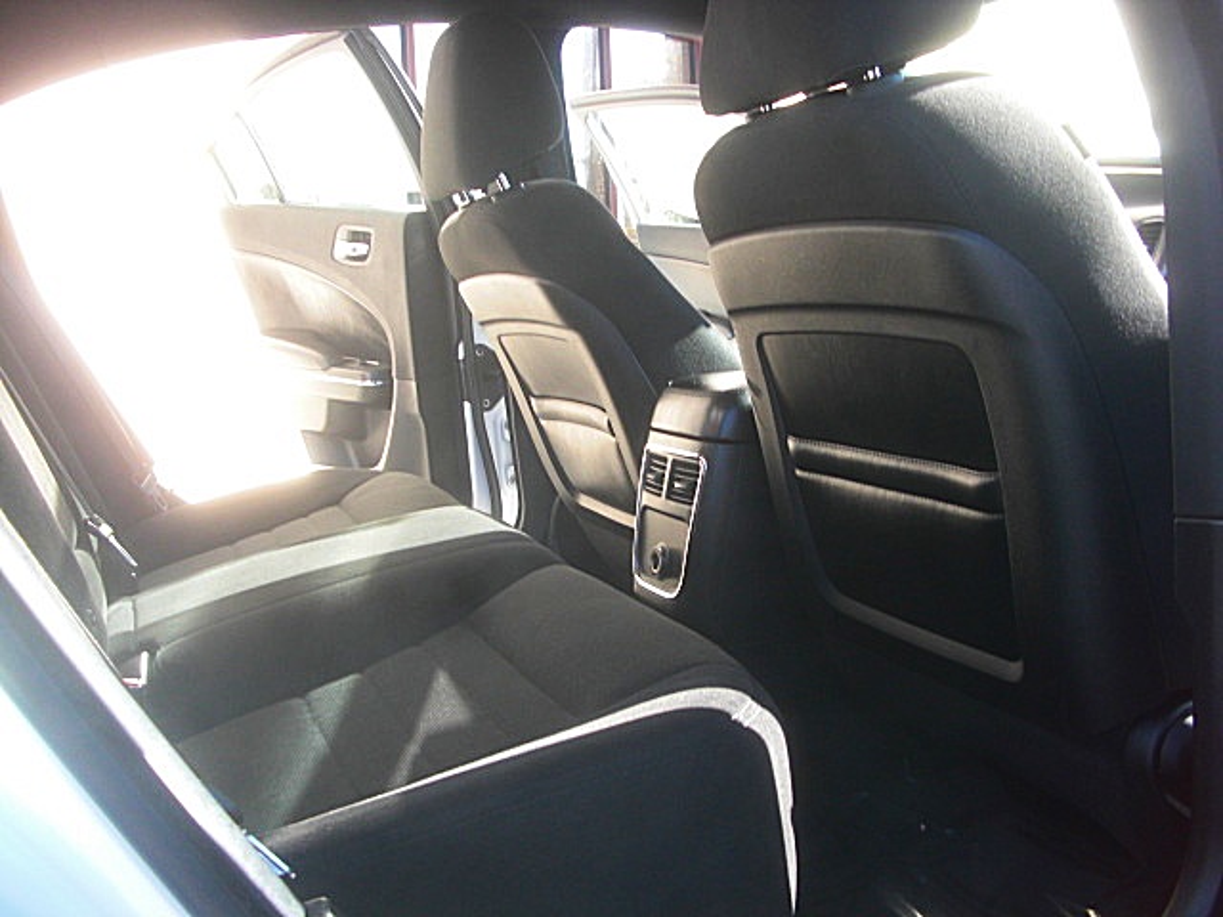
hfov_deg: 51.4
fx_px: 1272
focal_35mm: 36
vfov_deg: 39.7
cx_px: 612
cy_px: 458
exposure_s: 1/100
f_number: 2.8
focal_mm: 6.3
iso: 100
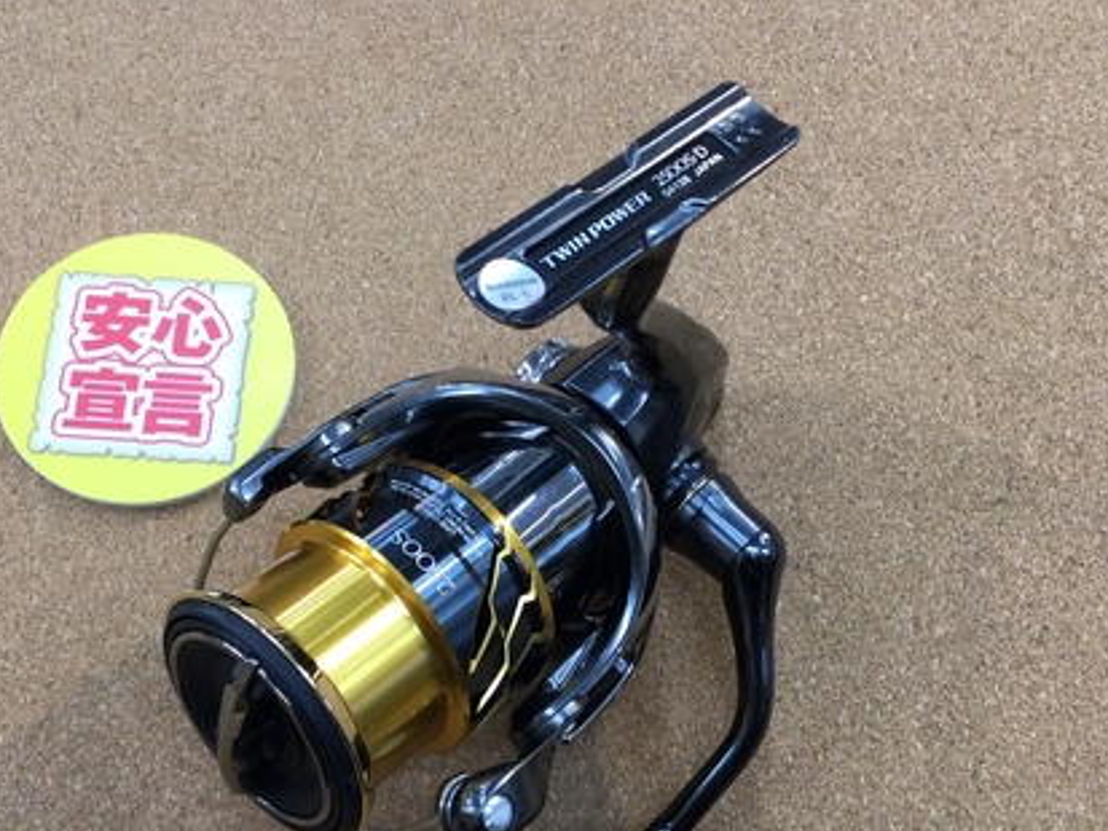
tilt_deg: -71.7
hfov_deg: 42.1
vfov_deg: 32.1
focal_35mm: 45
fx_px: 1441
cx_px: 531
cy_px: 491
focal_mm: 3.3
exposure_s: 1/30
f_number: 2.4
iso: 40
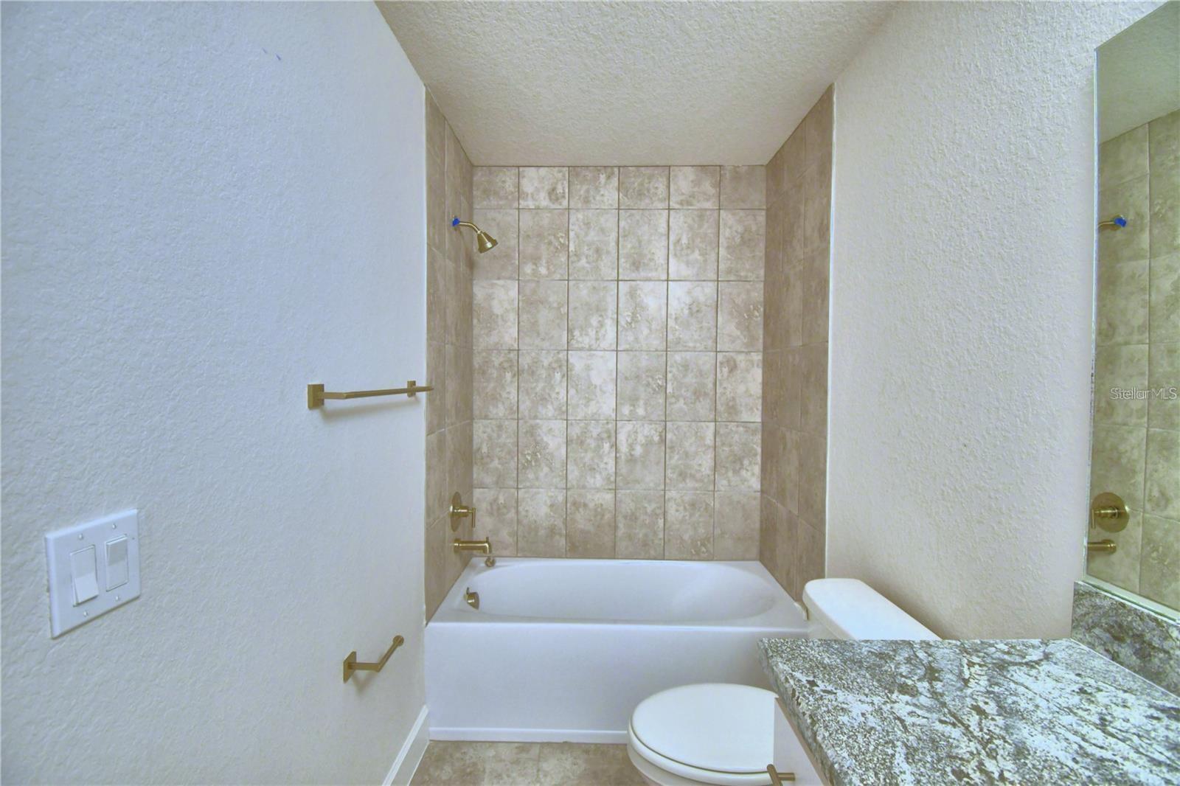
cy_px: 393
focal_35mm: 15
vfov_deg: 77.3
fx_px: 492
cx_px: 590
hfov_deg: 100.4
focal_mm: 10
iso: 640
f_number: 4.5
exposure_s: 1/30
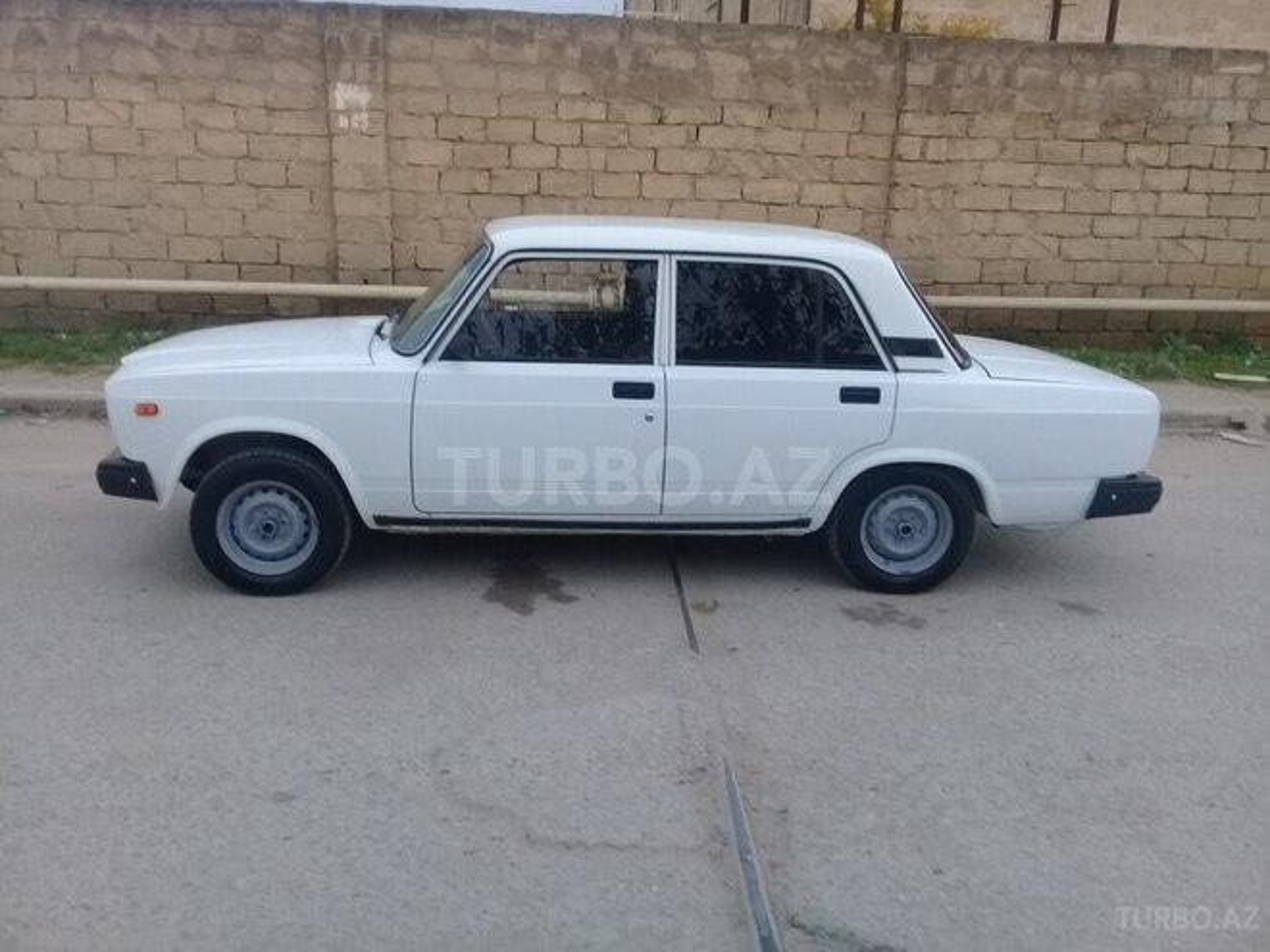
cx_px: 635
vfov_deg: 45.4
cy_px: 476
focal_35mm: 31
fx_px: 1137
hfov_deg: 58.4
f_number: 2.2
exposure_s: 1/33
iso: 100
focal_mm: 3.3
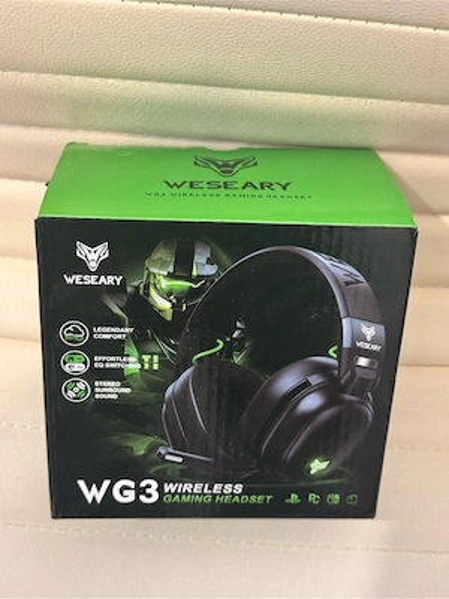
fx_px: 830
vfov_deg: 39.7
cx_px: 224
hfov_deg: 30.3
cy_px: 300
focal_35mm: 48
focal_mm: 6.76
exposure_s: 1/40
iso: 500
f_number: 1.78
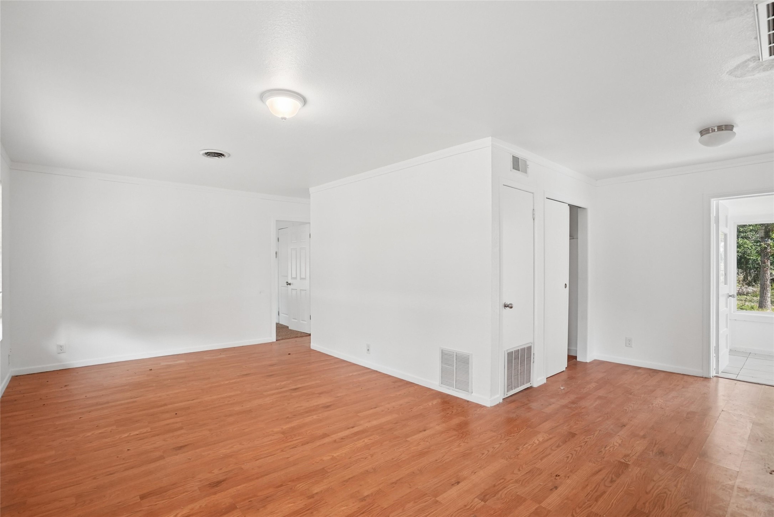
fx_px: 344
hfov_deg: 96.7
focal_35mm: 16
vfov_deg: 73.8
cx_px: 387
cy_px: 258
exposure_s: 1/1000
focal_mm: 16
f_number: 4
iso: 2500
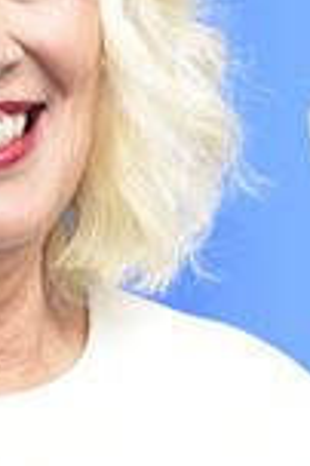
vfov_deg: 3.9
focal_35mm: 534
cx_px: -58
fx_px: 6917
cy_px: 285
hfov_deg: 2.6
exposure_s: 1/400
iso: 640
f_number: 3.5
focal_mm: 135
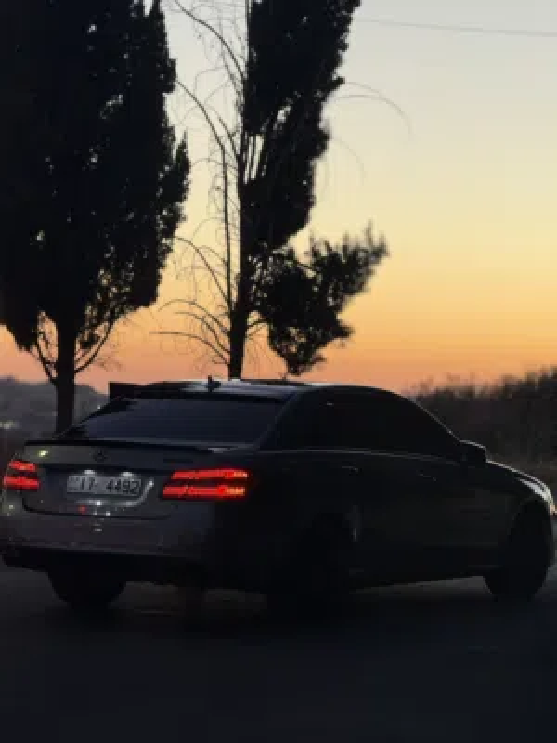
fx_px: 2575
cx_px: 278
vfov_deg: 16.4
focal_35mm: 120
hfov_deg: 12.3
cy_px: 372
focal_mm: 15.66
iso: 125
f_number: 2.8
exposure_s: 1/100
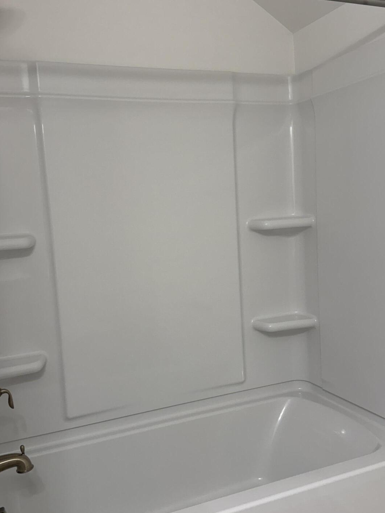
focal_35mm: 34
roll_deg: +3.1
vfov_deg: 53.9
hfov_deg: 41.8
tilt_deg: -5.2
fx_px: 504
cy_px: 270
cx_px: 188
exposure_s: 1/120
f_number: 1.78
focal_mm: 6.76
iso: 125
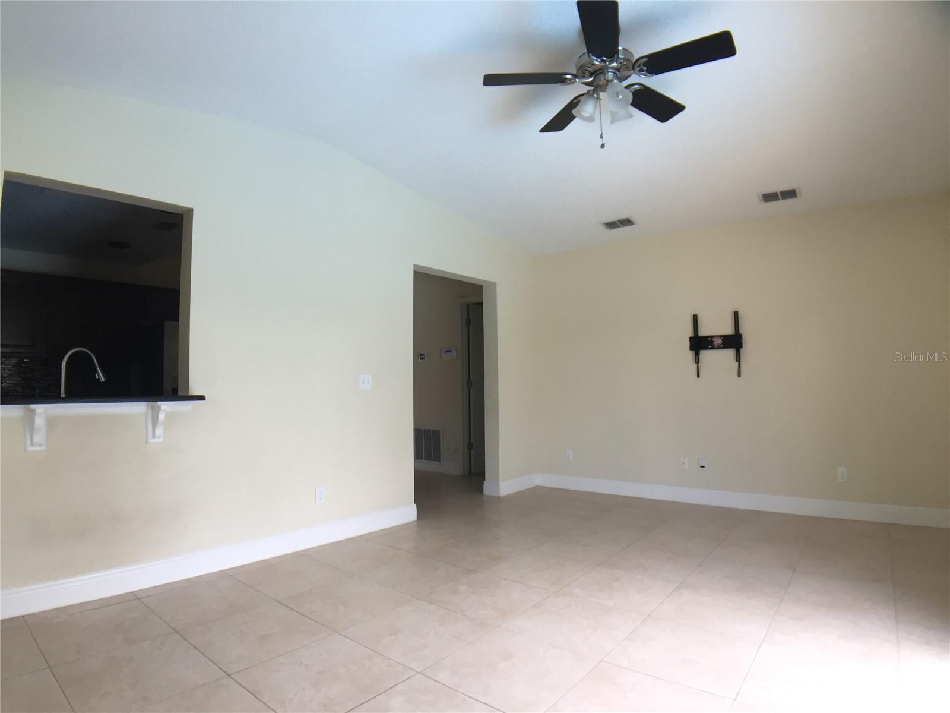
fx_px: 796
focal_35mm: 29
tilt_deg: +3.1
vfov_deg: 48.2
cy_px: 356
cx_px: 475
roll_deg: +0.5
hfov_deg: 61.7
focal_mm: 4.15
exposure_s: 1/40
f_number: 2.2
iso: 32
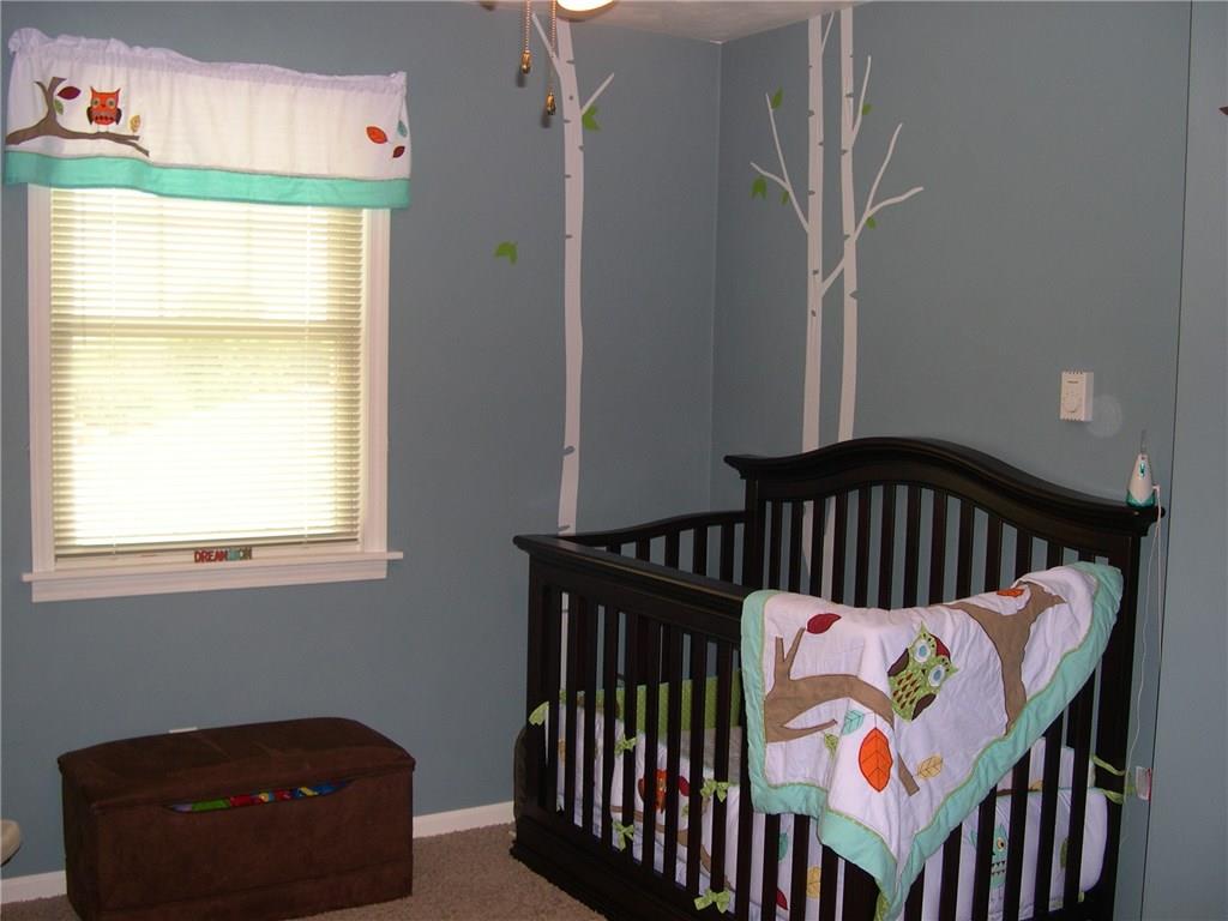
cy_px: 460
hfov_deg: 49.0
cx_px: 614
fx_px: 1348
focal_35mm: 38
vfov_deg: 37.7
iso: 100
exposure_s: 1/30
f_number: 2.8
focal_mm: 8
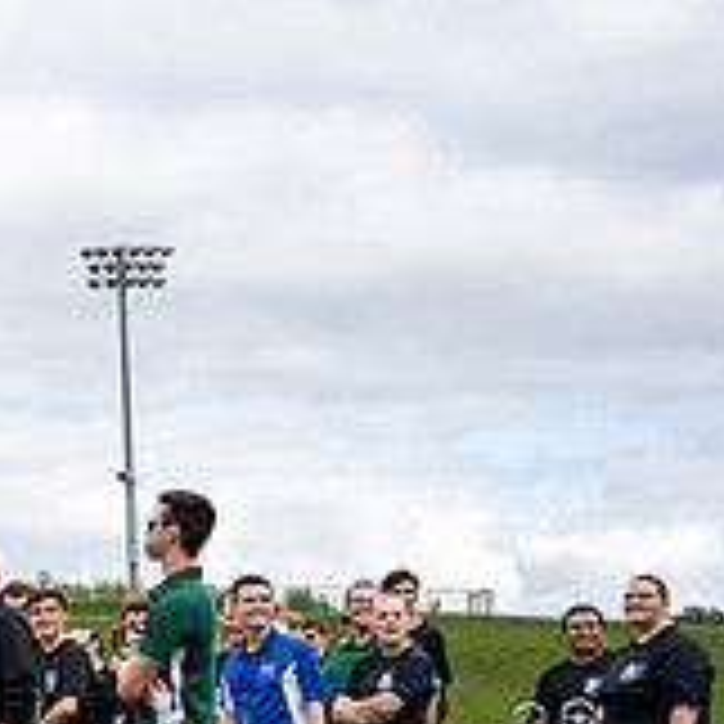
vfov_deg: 21.8
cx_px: -535
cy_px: 614
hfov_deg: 18.1
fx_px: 1846
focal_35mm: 78
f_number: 4
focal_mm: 25.5
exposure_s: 1/800
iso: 200
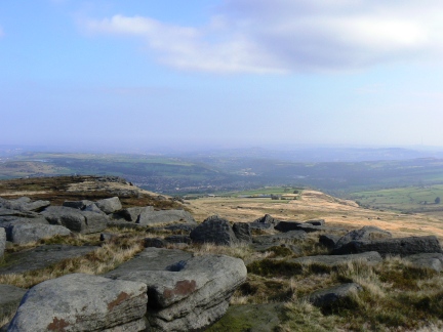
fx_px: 461
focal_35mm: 36
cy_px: 166
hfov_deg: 51.4
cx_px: 222
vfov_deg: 39.7
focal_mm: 6
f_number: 5
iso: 80
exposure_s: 1/800
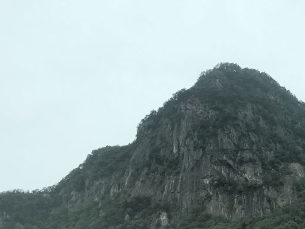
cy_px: 261
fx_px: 679
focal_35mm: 77
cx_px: 275
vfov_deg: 18.3
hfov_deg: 24.6
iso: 20
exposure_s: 1/778
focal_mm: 3.99
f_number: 1.8
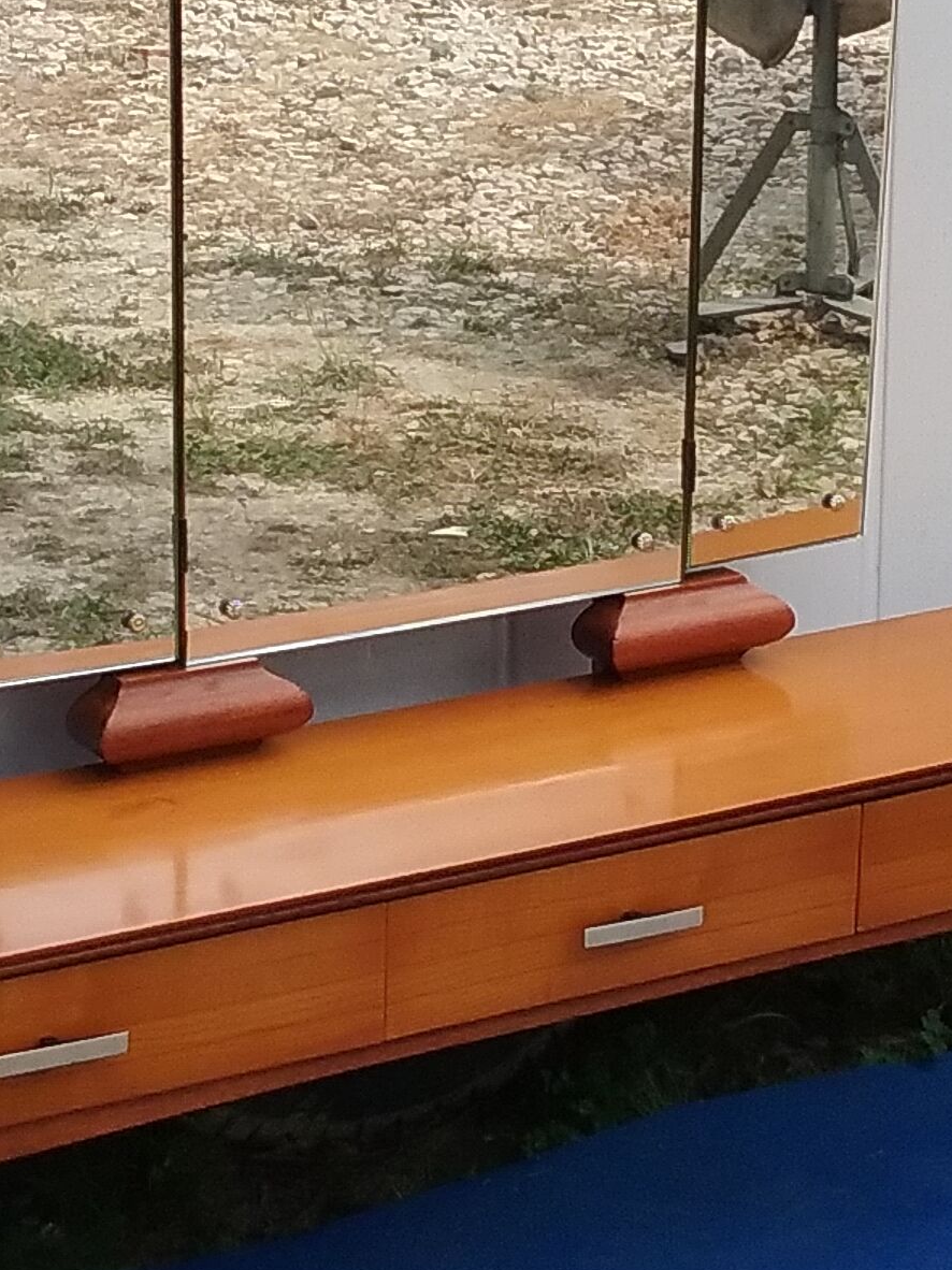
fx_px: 2494
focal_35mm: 68
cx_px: 459
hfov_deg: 21.6
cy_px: 434
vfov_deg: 28.4
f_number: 2.2
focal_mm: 3.3
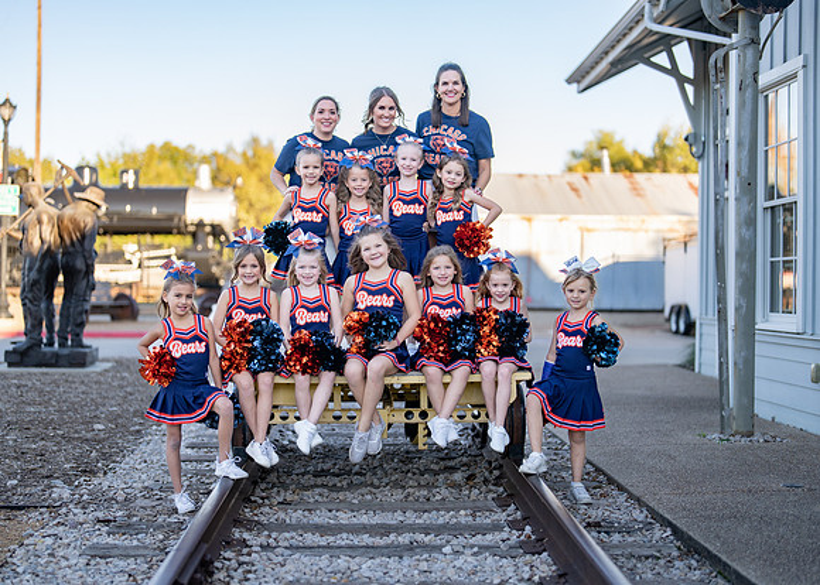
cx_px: 410
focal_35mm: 53
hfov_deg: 36.7
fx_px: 1238
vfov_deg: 26.6
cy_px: 292
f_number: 1.2
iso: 100
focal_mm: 50
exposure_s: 1/1250
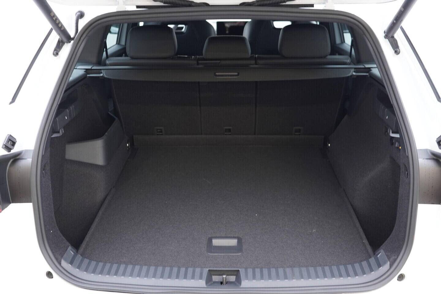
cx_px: 220
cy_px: 147
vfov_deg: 36.9
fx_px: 441
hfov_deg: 53.1
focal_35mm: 36
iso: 640
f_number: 2.8
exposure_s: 1/40
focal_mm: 24
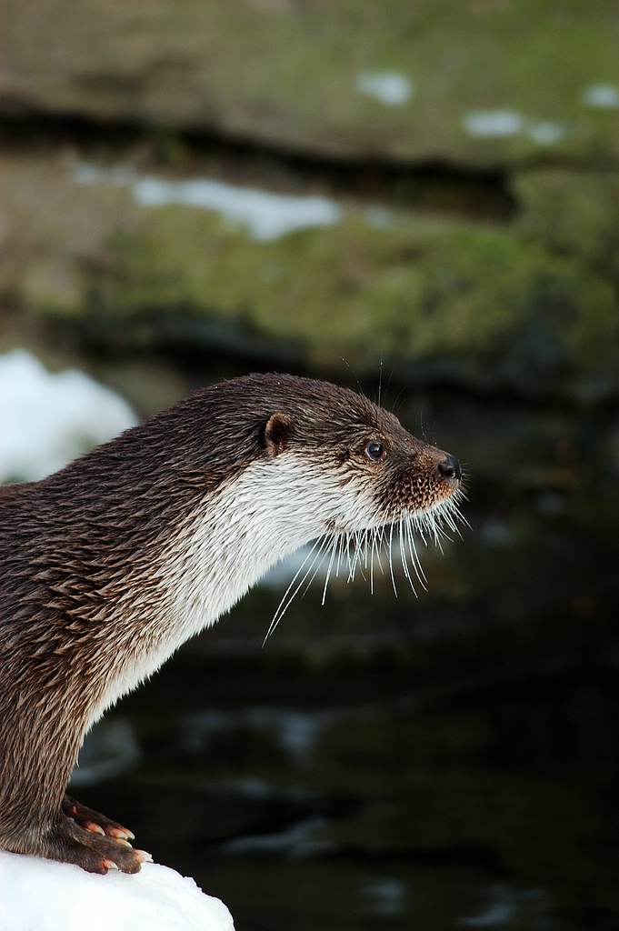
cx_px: 310
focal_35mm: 600
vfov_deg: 3.4
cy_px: 466
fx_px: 15500
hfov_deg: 2.3
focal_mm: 400
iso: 200
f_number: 9
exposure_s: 1/40
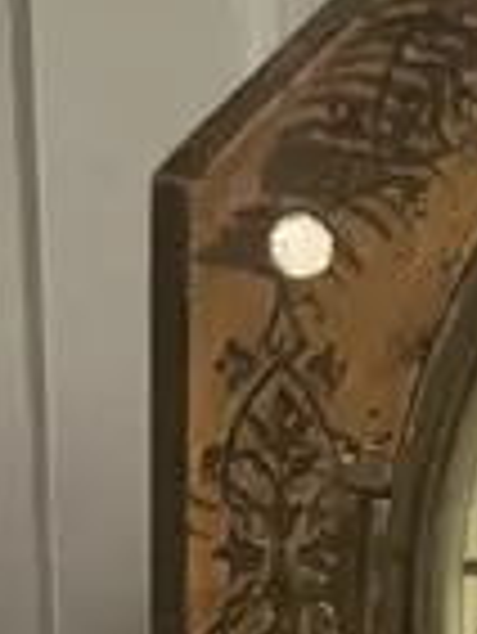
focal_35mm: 203
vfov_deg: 8.3
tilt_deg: -9.4
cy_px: 1866
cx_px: 1112
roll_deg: +0.5
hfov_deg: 6.9
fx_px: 3724
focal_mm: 3.99
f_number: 1.8
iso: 250
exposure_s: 1/50
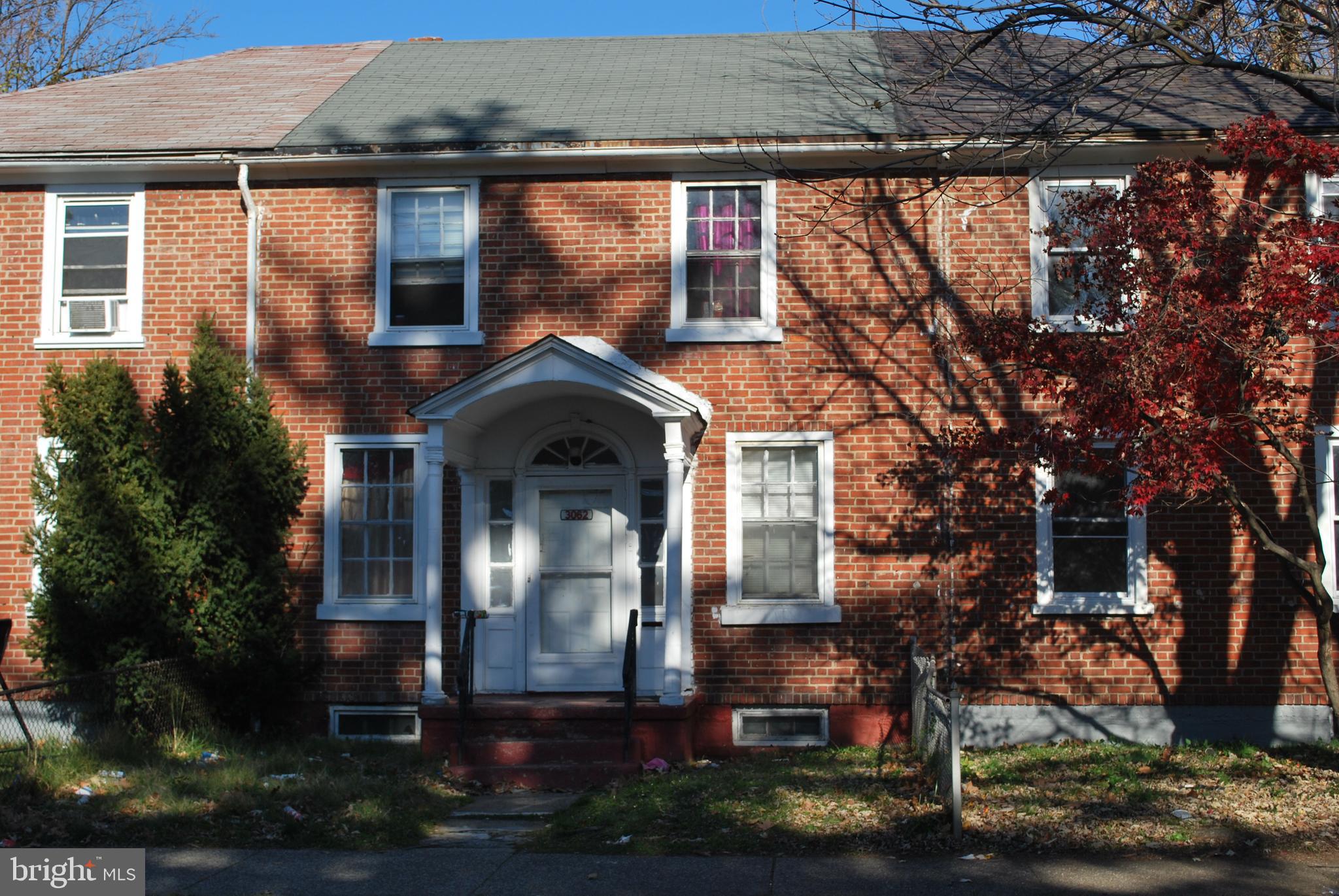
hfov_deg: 41.1
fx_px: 1787
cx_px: 670
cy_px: 448
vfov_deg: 28.1
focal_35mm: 48
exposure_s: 1/250
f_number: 8
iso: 100
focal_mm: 32
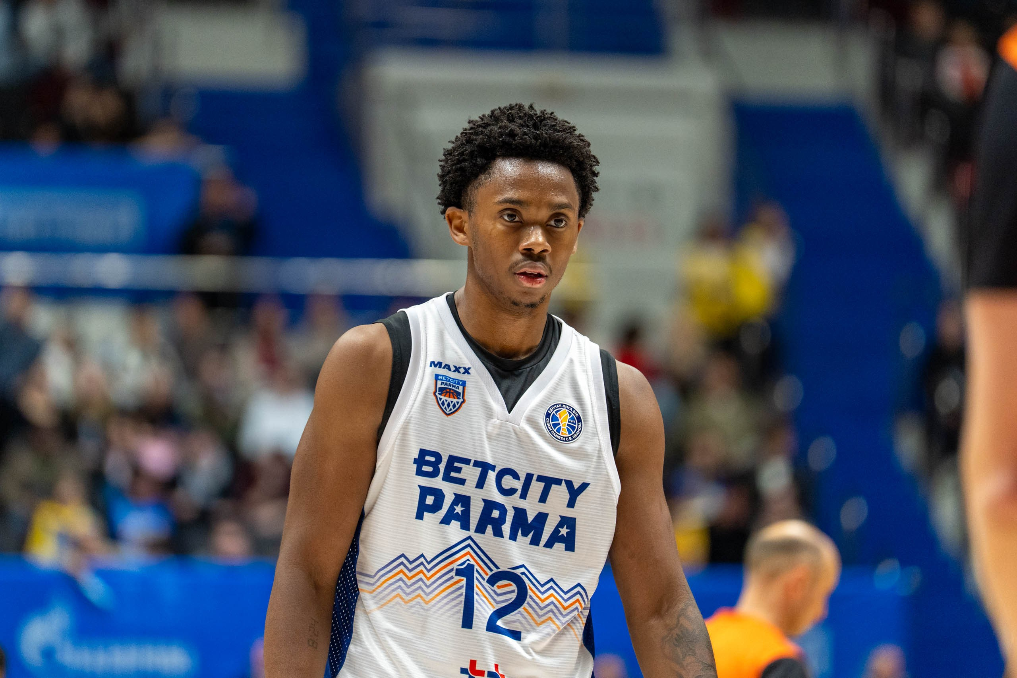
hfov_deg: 9.2
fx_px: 6351
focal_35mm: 225
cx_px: 489
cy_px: 300
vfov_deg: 6.1
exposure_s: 1/1000
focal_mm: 200
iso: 2500
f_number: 2.8
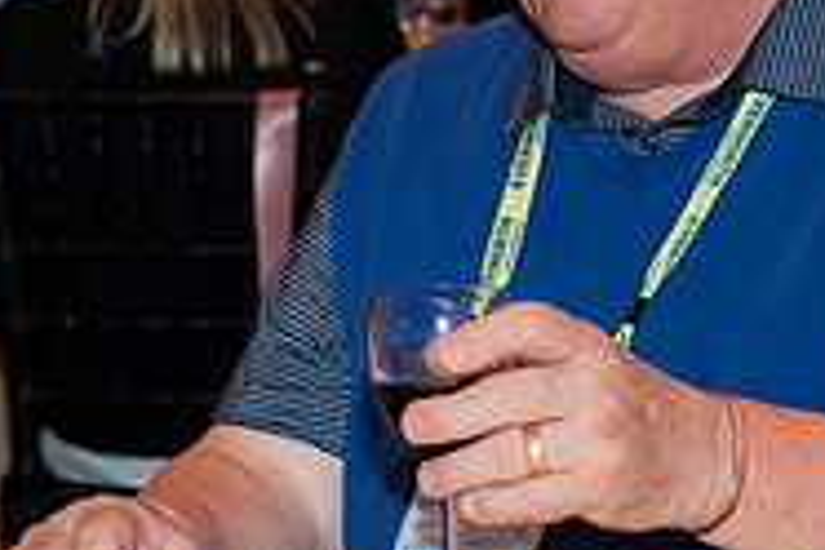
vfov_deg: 6.6
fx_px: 4743
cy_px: 380
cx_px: -234
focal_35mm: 207
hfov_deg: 9.8
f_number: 4
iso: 800
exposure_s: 1/100
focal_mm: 60
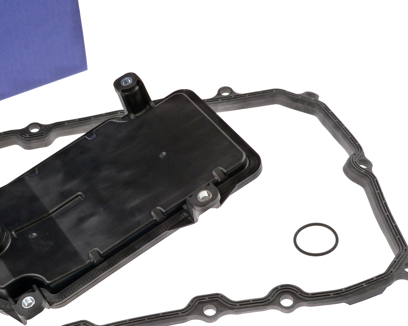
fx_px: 905
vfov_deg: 20.4
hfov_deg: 25.3
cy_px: 205
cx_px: 158
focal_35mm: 75
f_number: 3.2
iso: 160
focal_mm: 9.7
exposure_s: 1/100
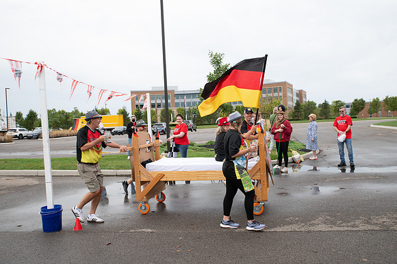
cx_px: 198
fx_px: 353
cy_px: 132
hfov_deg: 58.7
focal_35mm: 32
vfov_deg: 41.1
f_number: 7.1
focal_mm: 32
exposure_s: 1/320
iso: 640
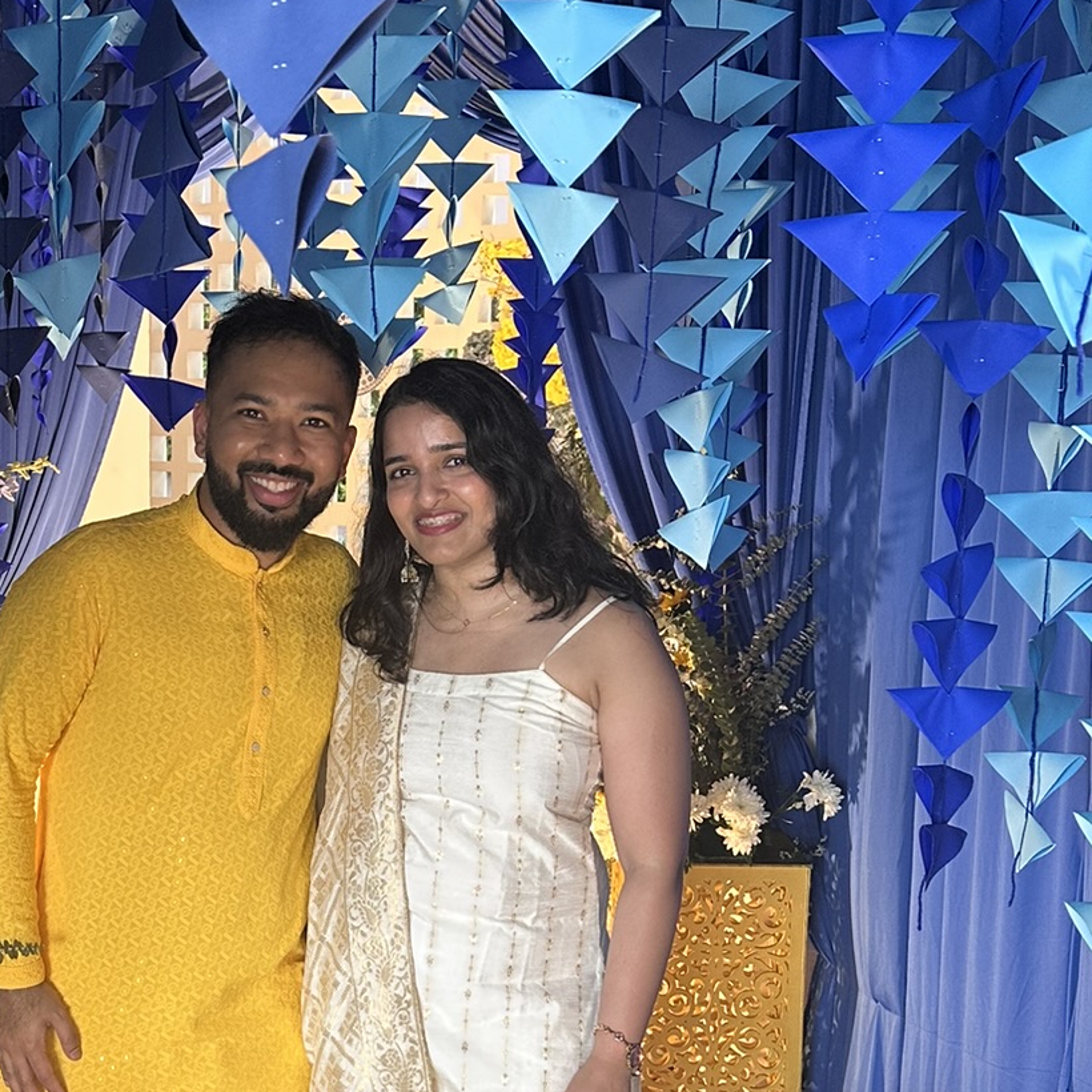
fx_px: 1892
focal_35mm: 53
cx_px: 352
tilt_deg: -8.5
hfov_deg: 31.9
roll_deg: -2.8
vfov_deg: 31.7
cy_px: 792
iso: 160
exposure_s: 1/50
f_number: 1.78
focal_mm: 6.86
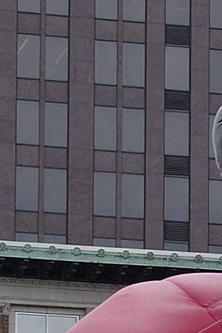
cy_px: 569
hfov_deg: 3.5
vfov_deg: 5.2
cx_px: 501
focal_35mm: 393
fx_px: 3632
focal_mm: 38.13
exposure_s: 1/320
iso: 200
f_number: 6.3
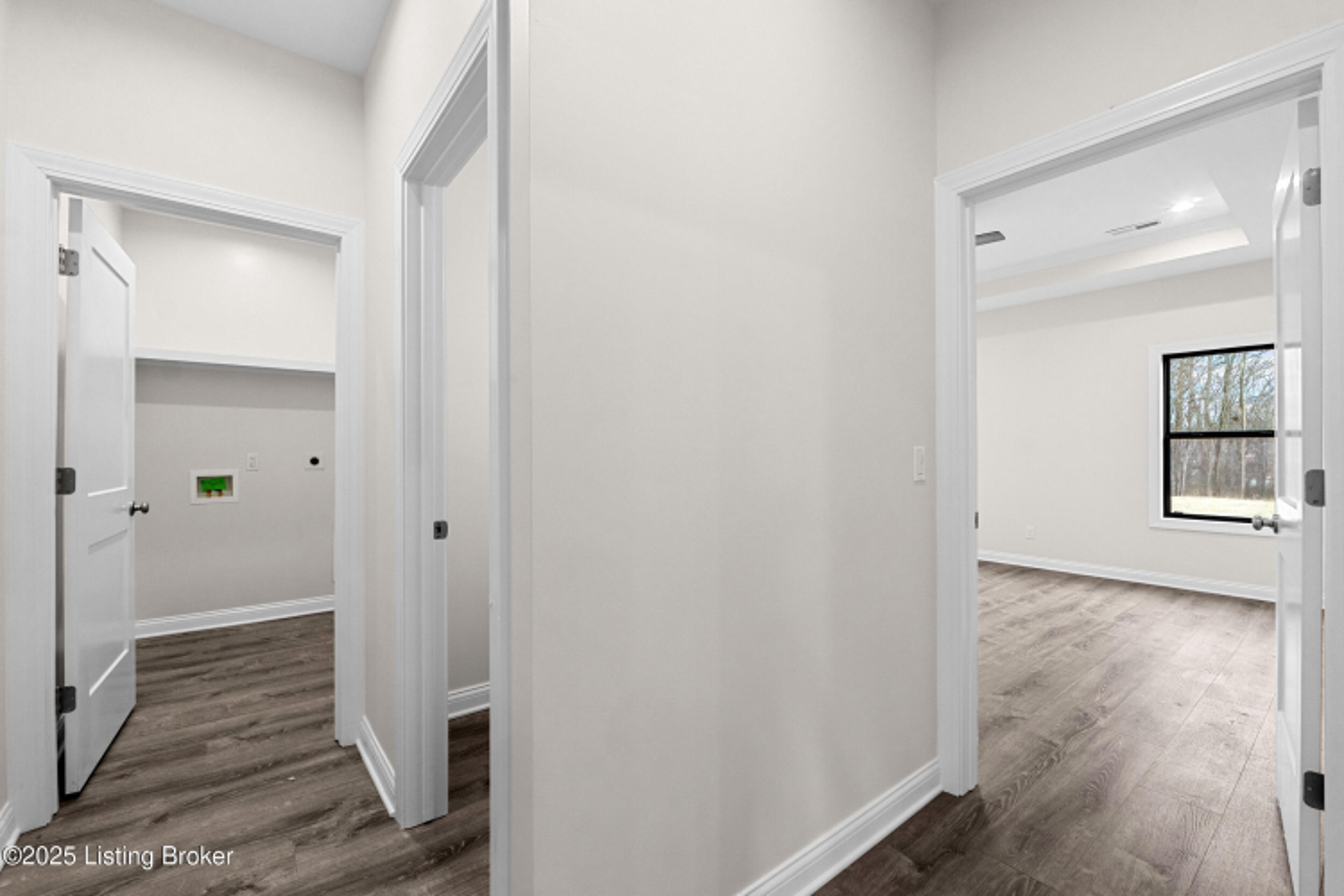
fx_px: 560
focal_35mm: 15
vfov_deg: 77.3
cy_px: 448
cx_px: 672
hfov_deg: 100.4
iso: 400
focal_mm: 10
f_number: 10
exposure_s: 1/5
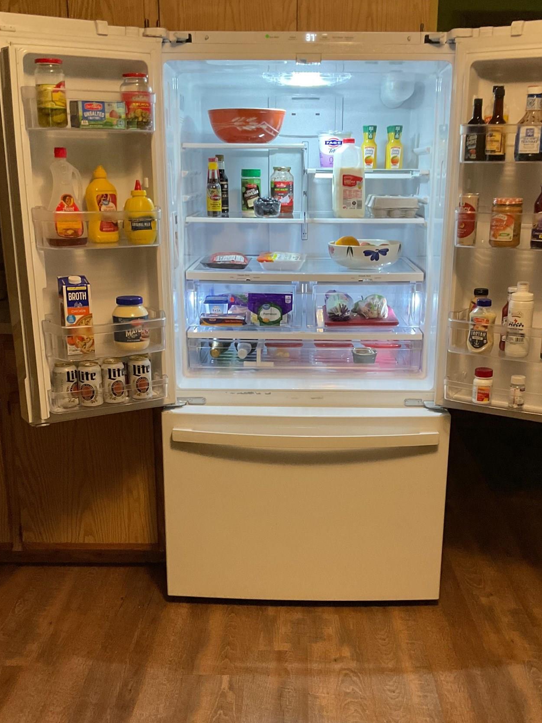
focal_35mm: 40
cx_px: 291
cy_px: 415
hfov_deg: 36.0
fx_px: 835
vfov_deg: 46.6
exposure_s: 1/60
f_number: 1.8
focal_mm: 3
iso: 200
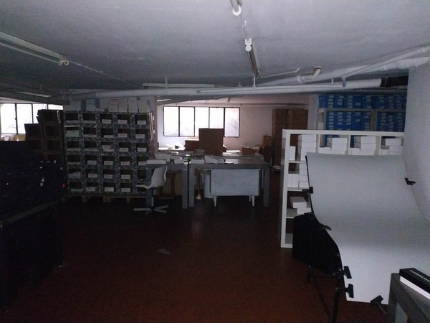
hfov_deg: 71.6
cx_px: 215
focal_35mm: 24
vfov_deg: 56.8
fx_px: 298
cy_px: 162
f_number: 1.9
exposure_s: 1/20
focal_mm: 3.94
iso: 1600
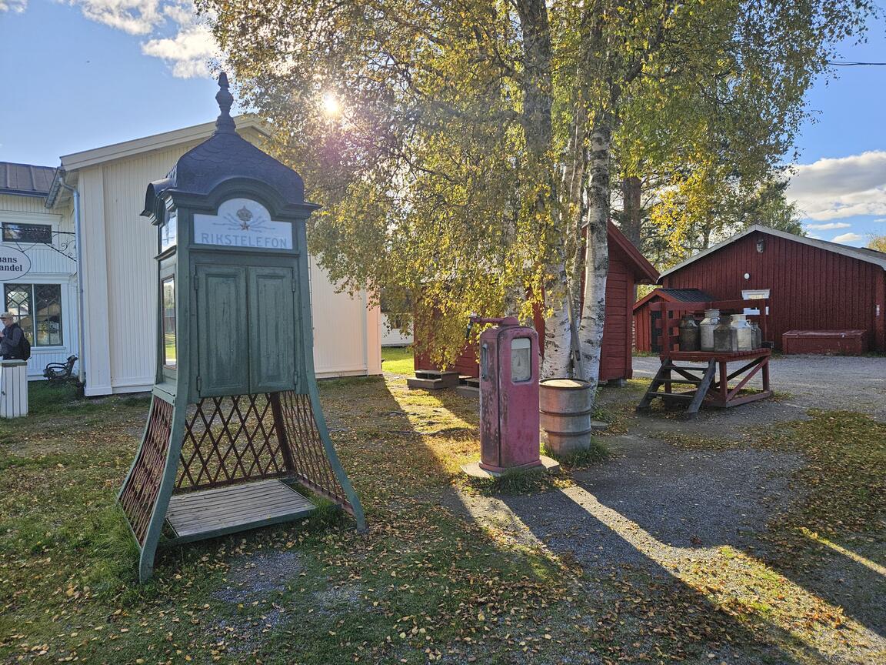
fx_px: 589
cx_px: 443
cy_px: 332
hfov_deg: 73.9
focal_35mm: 23
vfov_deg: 58.9
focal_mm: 5.4
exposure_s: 1/2000
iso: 80
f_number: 1.8
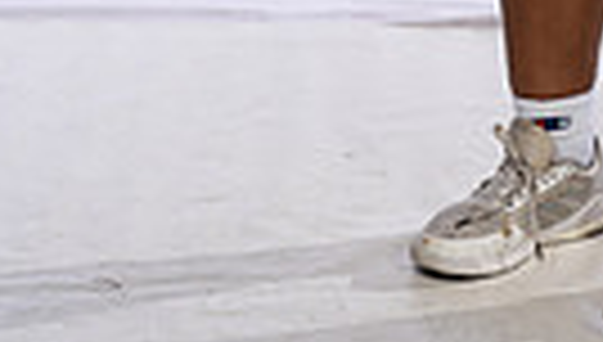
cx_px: 666
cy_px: -513
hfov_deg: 11.4
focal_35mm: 186
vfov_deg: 6.2
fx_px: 2980
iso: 200
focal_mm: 53
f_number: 7.1
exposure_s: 1/250
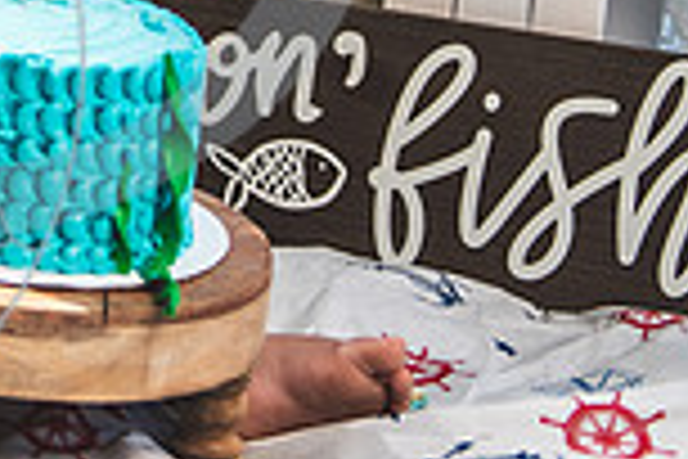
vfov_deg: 8.7
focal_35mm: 152
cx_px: -196
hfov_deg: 13.1
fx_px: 2905
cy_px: -319
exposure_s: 1/640
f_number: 2.8
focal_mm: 38
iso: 100
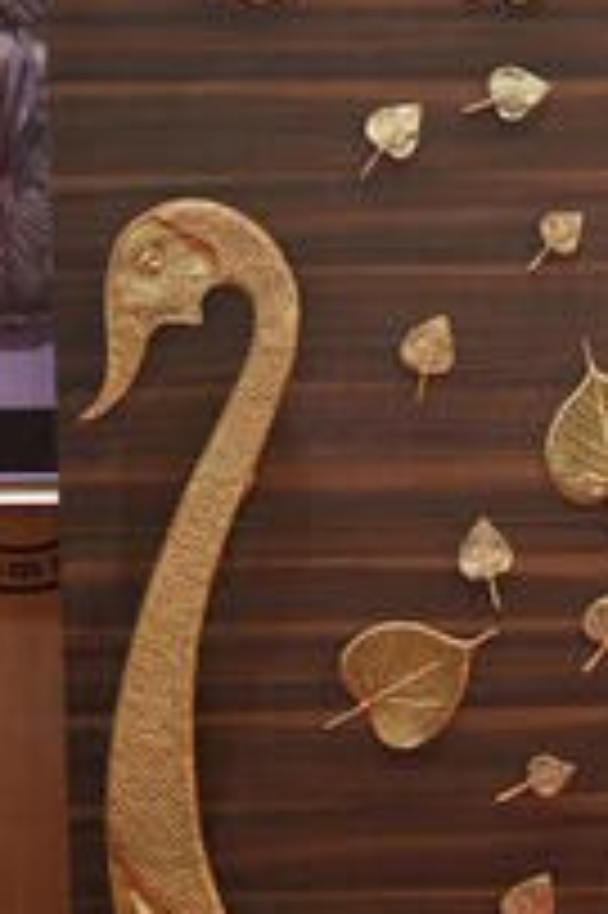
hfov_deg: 11.0
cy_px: 428
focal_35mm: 123
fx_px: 3121
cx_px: 664
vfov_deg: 16.7
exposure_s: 1/80
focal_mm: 50
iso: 250
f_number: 1.8
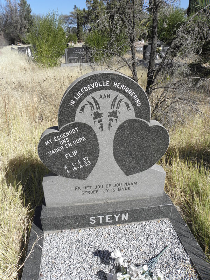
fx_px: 210
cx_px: 105
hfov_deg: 53.1
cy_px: 140
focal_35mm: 26
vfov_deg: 67.3
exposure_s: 1/250
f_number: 5.6
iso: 64
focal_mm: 4.6
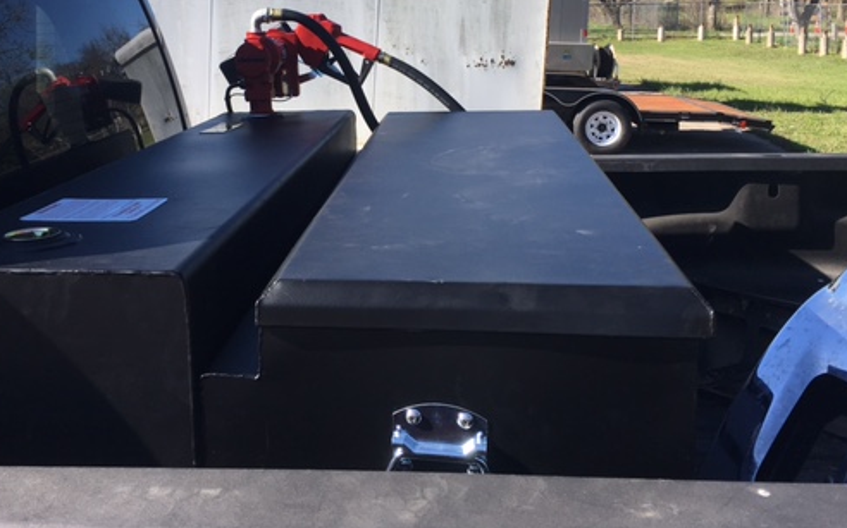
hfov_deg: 49.1
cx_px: 360
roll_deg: -0.1
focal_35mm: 40
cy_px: 132
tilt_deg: -6.5
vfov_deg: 31.4
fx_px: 923
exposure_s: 1/1012
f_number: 2.2
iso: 25
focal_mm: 4.15
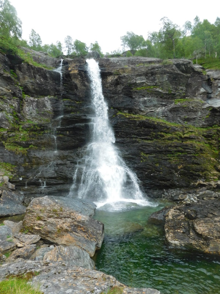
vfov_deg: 73.9
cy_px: 147
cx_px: 110
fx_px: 195
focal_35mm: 23
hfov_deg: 58.9
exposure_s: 1/160
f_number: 3
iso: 125
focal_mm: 4
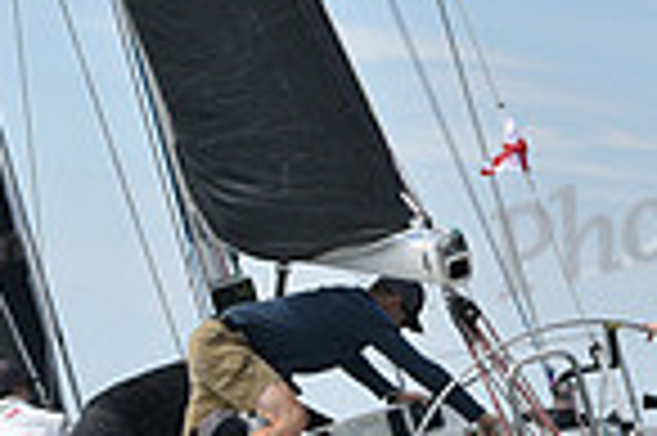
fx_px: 7237
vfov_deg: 3.5
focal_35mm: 397
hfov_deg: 5.2
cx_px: 261
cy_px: 479
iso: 320
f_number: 9
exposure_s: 1/1000
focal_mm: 100
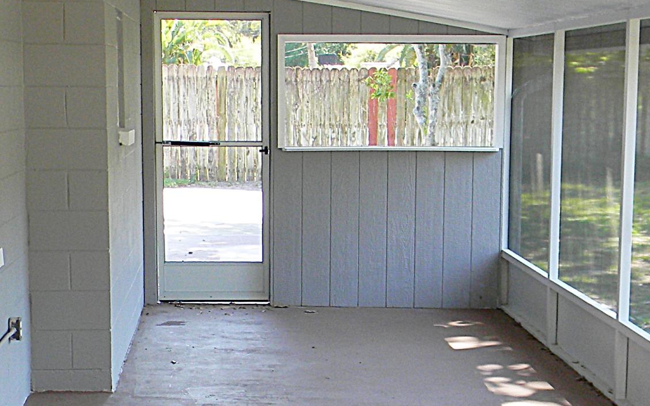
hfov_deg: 26.1
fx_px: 1399
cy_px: 310
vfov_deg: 16.4
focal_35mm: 79
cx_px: 311
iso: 80
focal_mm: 5
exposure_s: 1/52.7
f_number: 3.5
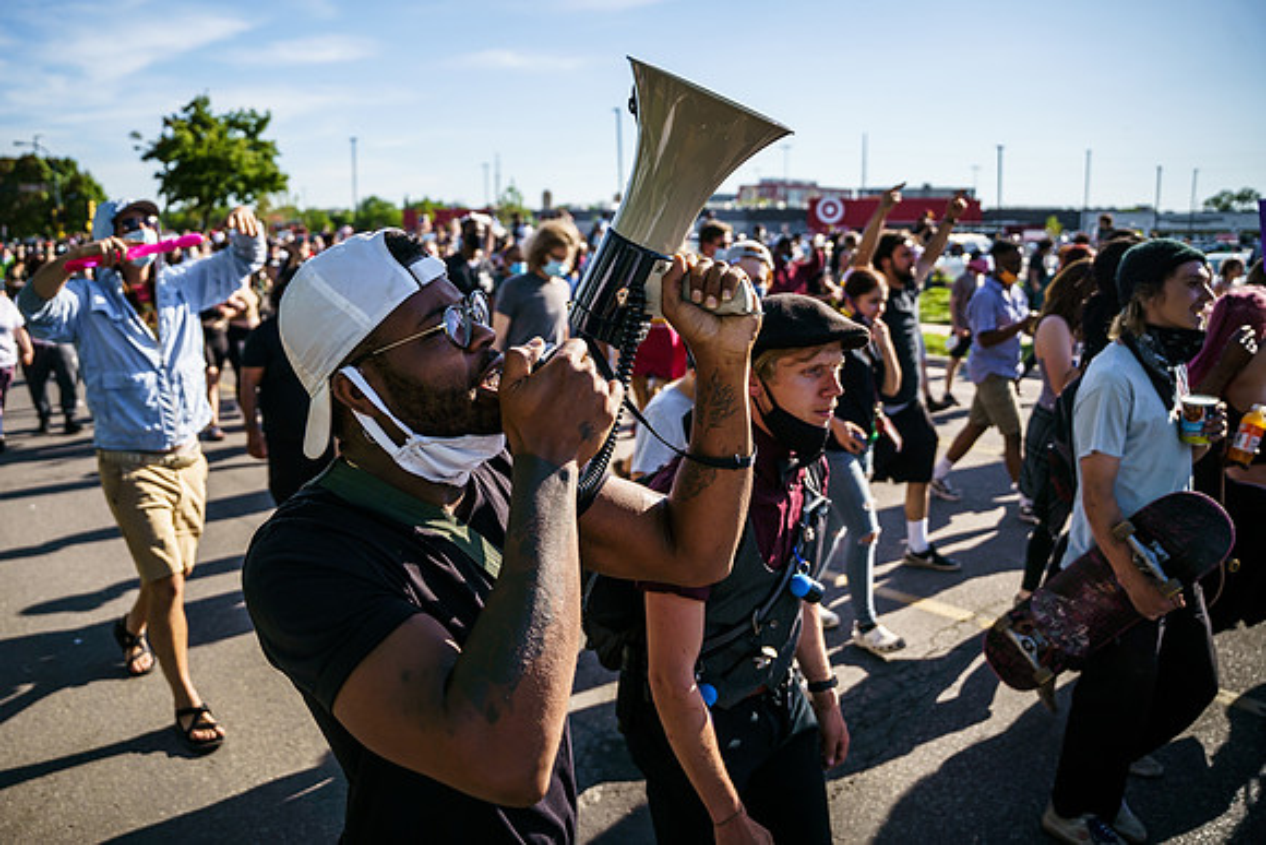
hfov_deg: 67.6
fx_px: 941
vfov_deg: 48.3
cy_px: 389
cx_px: 560
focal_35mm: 27
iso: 200
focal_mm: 24
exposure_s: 1/3200
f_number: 2.8
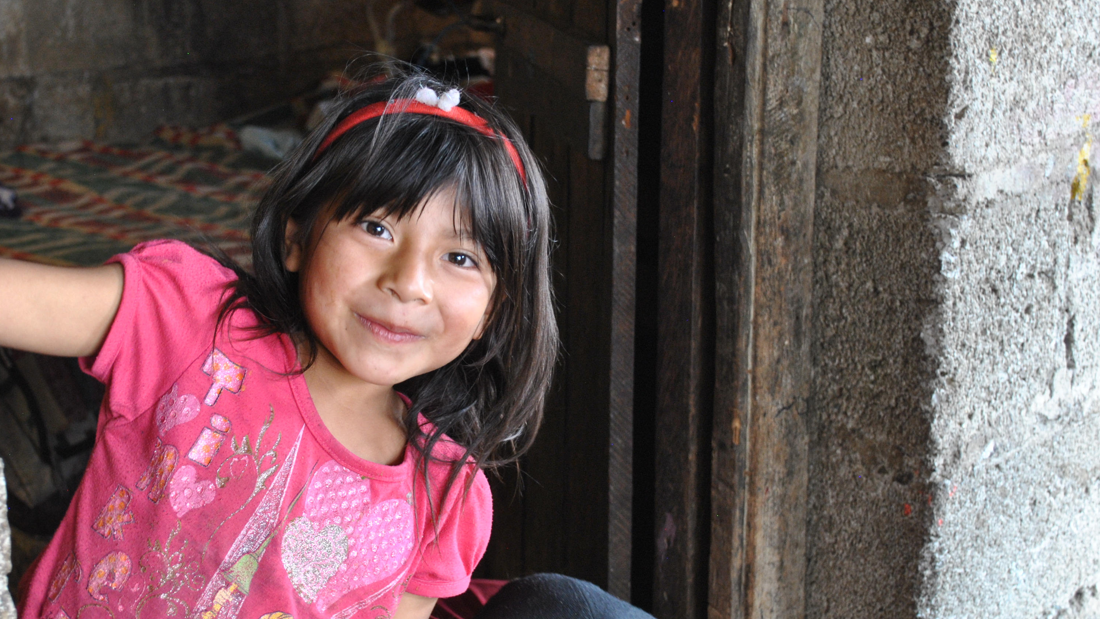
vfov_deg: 19.7
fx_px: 1779
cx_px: 457
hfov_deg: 34.3
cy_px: 308
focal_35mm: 61
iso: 400
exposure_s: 1/25
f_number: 4.5
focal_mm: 30
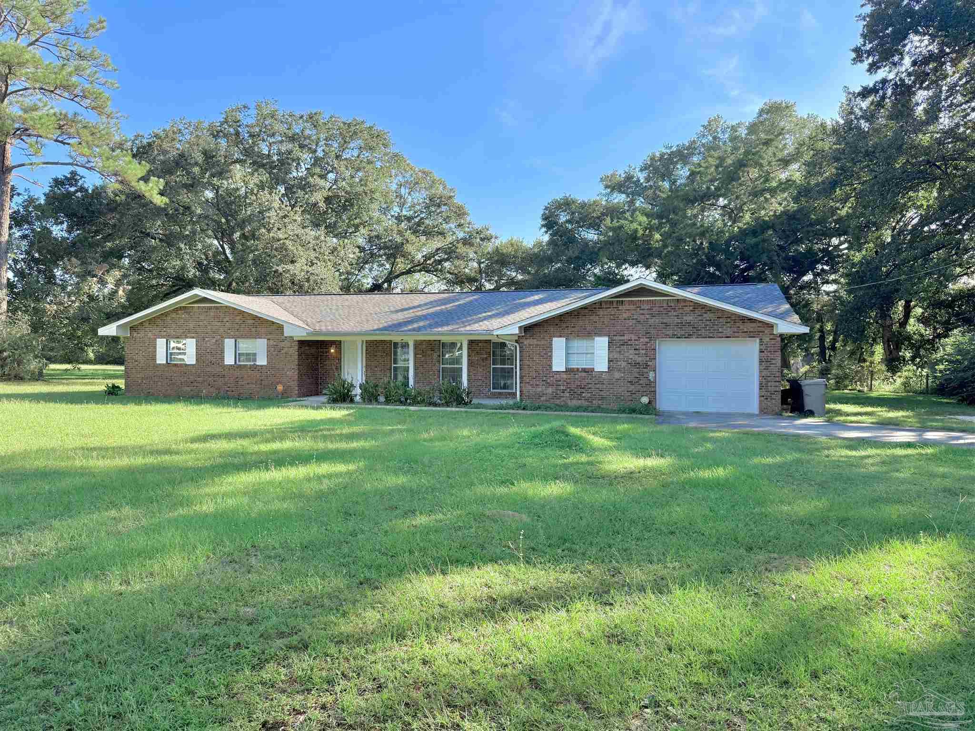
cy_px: 366
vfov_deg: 56.8
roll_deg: +0.1
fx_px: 676
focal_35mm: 24
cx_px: 488
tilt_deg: +0.1
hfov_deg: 71.6
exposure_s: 1/1139
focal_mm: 6.76
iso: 100
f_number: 1.78
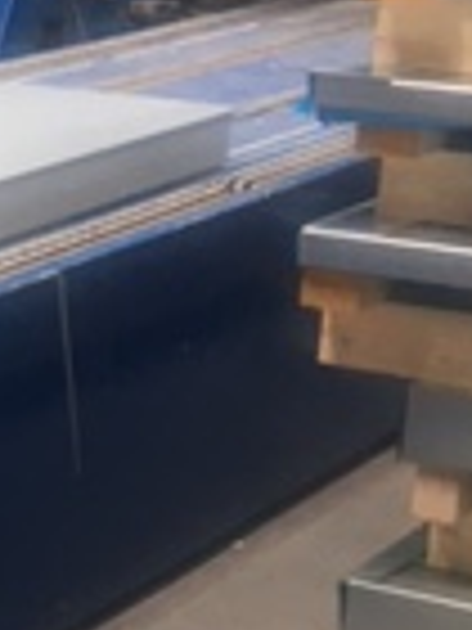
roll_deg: -1.4
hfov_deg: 10.6
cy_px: 508
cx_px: -297
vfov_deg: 14.7
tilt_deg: -15.5
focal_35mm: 133
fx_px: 2418
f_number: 2.2
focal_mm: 4.15
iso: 40
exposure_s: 1/17
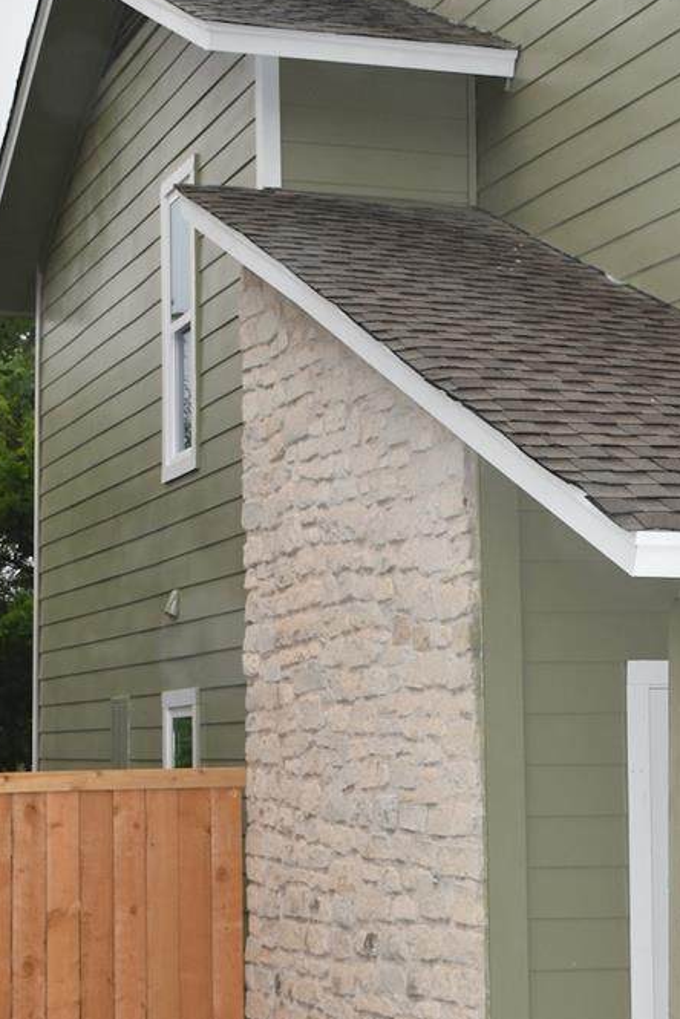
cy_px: 540
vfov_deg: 22.6
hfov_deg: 15.1
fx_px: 2550
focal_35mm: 90
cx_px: 490
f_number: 5.6
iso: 280
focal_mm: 26
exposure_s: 1/125
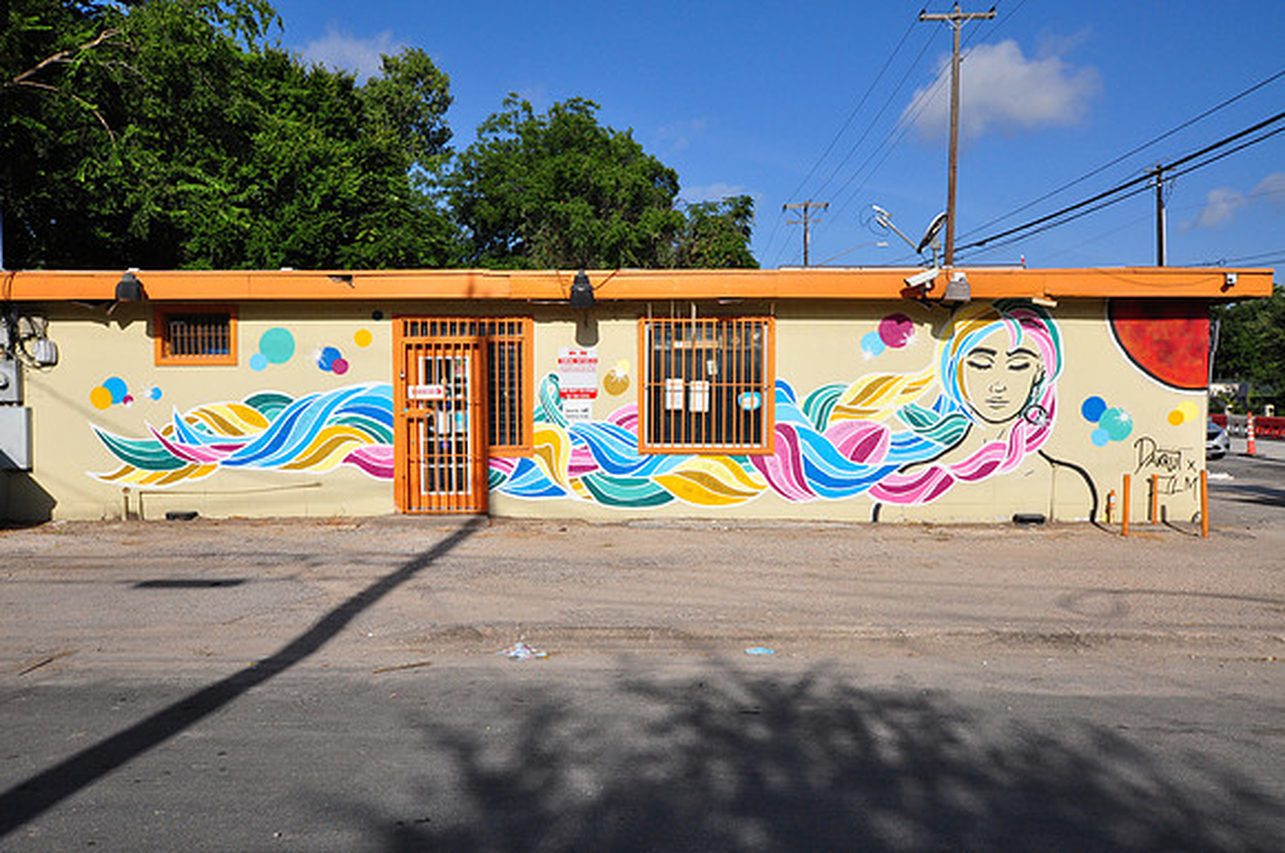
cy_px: 426
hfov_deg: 62.0
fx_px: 1069
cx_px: 642
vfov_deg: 43.5
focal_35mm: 30
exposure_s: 1/800
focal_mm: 20
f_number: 11
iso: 400
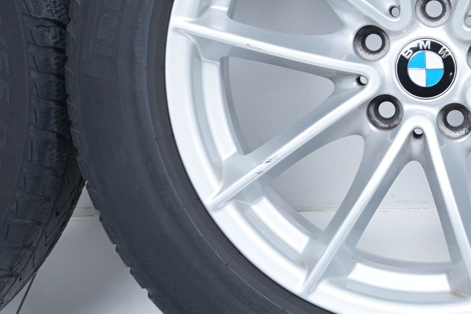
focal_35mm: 94
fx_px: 1229
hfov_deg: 21.2
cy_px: 52
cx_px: 429
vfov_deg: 14.4
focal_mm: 37
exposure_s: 1/100
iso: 250
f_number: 7.1
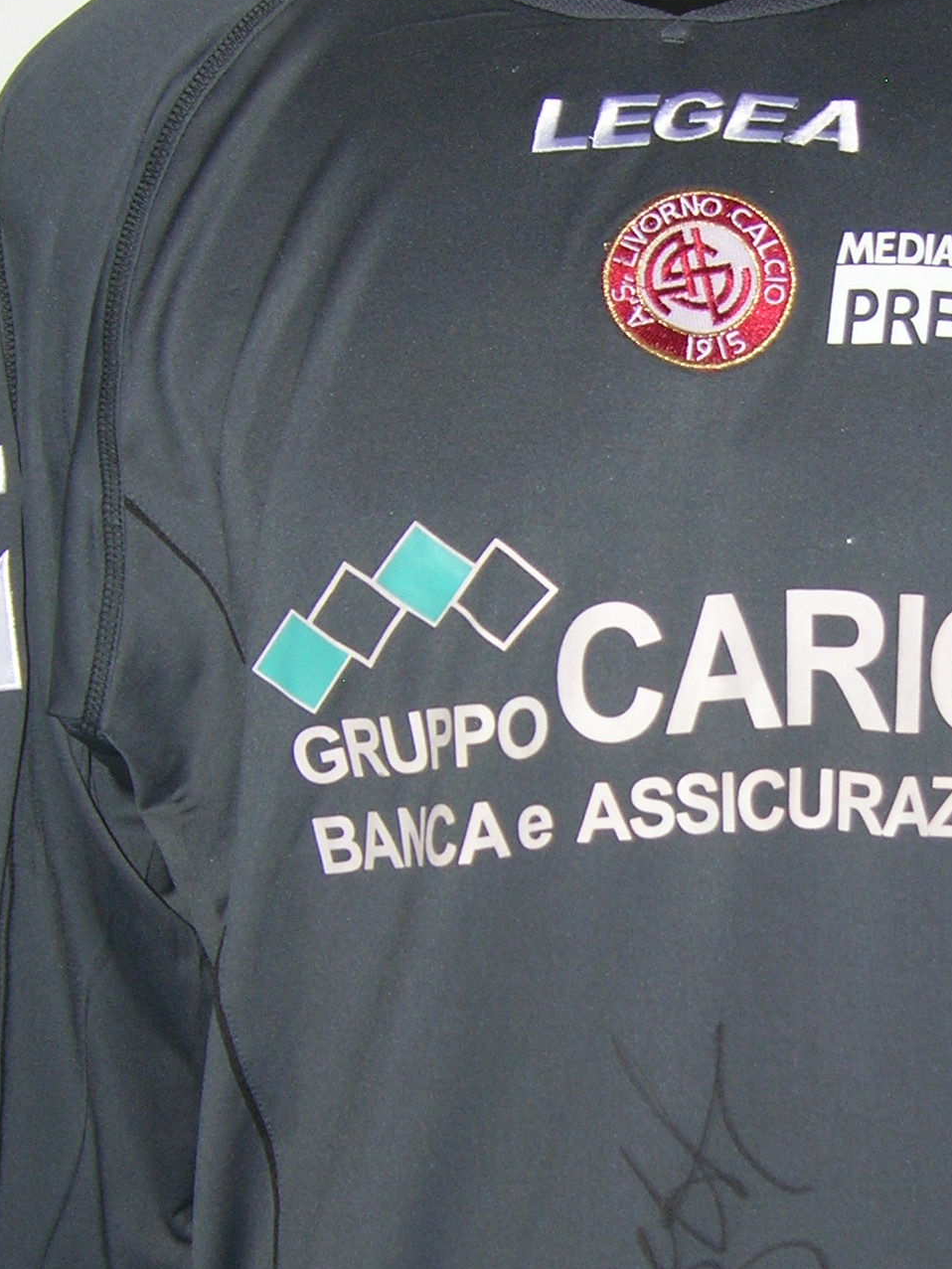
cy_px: 780
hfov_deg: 21.2
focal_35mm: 69
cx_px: 693
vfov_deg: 28.1
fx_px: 2530
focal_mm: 5.7
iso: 50
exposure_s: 1/60.1
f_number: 2.9
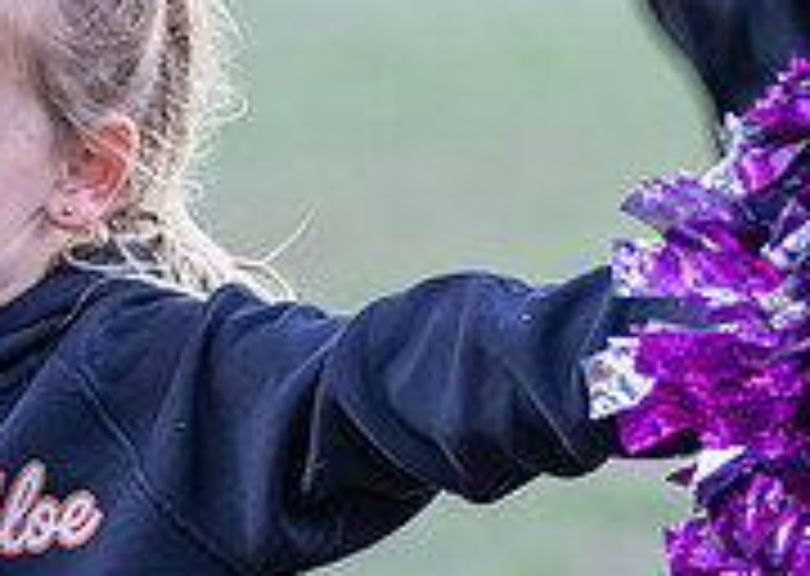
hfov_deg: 5.6
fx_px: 8200
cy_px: 273
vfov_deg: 4.0
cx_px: -89
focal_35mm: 357
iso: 1600
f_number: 2.8
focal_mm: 92
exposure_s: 1/1600
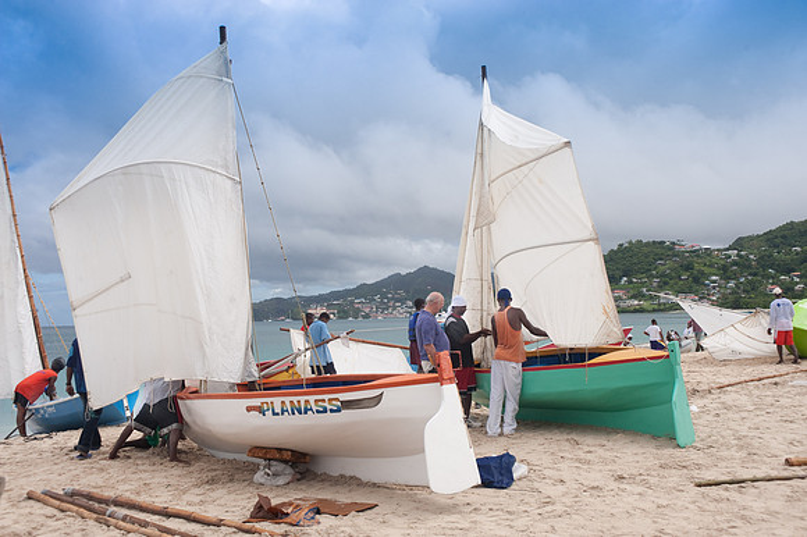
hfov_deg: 54.5
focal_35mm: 35
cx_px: 404
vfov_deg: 37.8
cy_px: 268
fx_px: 784
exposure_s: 1/180
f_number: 8
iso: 200
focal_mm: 35
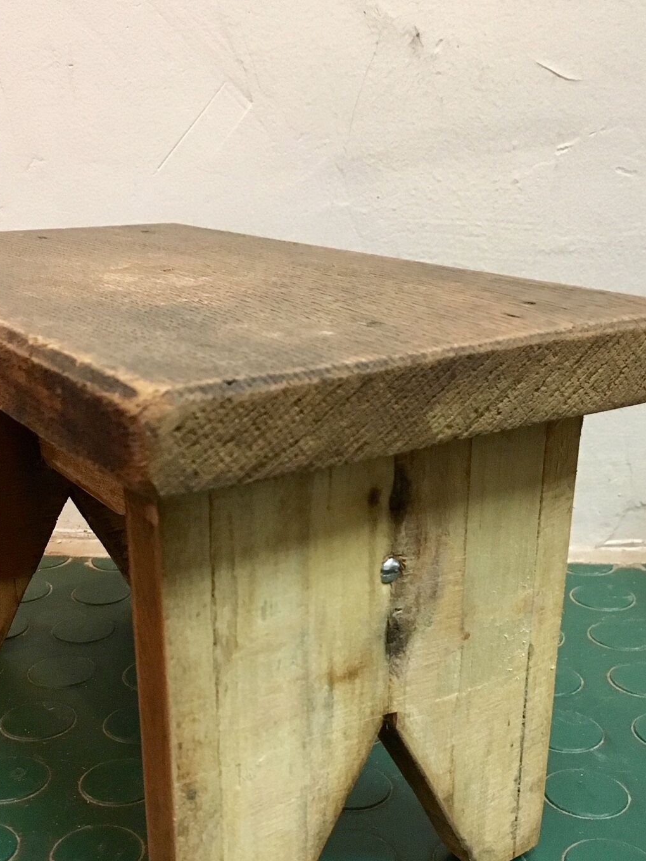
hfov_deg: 33.5
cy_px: 557
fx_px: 1070
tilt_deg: -22.8
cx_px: 277
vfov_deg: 43.4
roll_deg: +0.2
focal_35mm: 43
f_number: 2.2
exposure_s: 1/25
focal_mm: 4.15
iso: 200
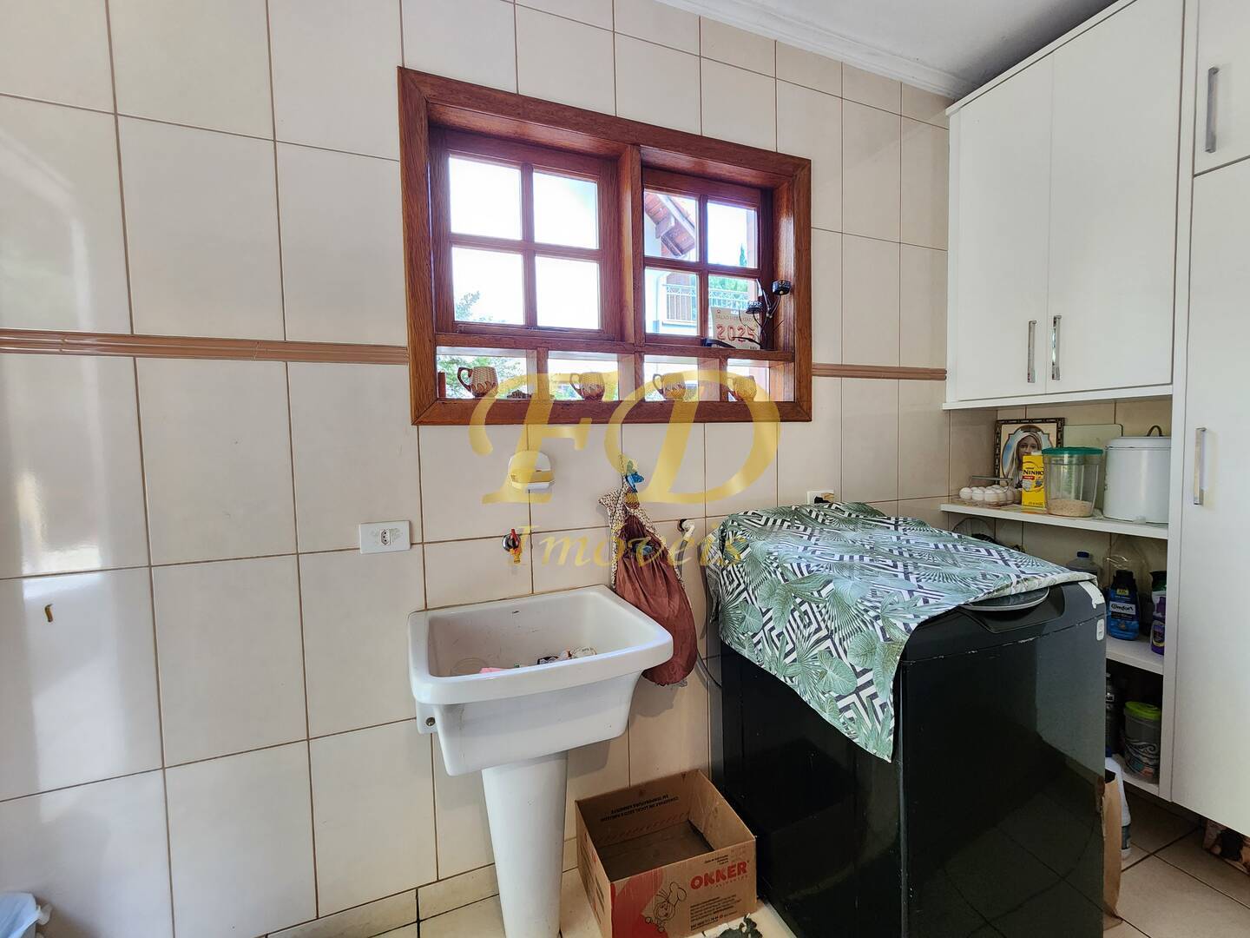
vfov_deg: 89.9
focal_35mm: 13
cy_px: 469
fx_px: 469
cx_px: 625
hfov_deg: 106.2
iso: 320
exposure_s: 1/60
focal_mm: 2.2
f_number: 2.2
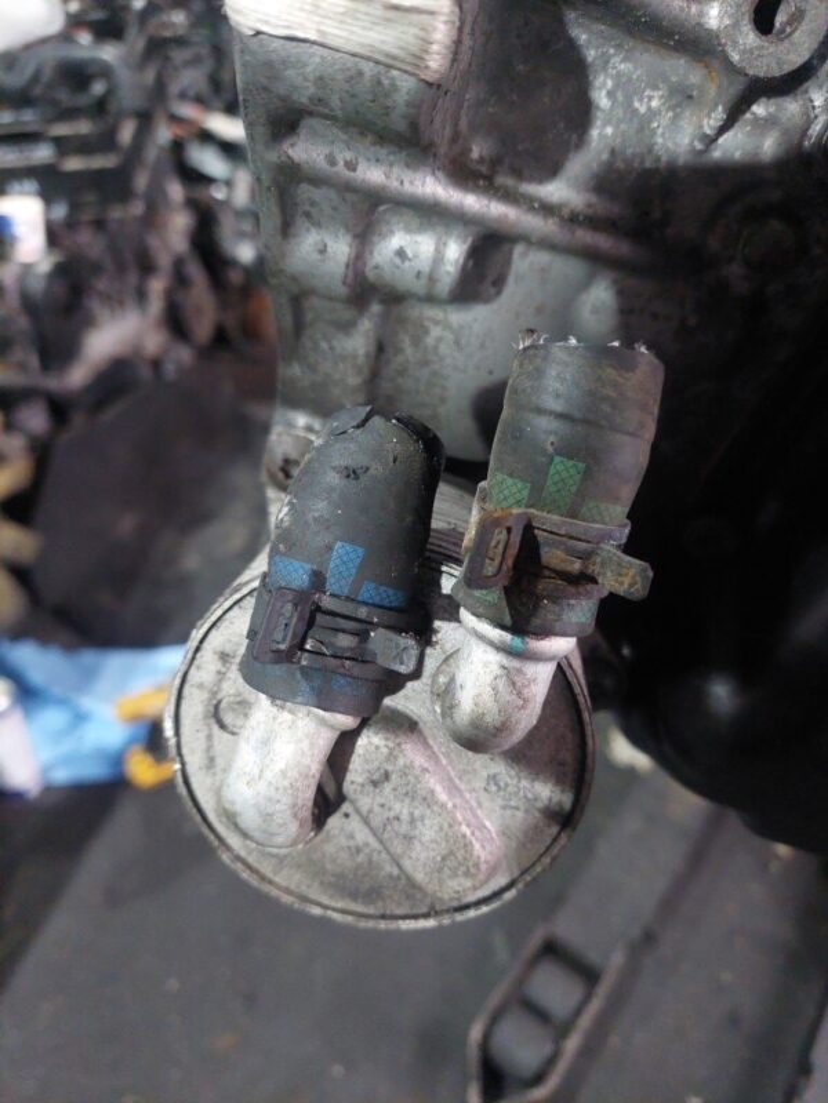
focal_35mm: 25
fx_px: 797
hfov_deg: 54.9
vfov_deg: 69.4
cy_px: 552
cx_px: 414
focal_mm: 5.23
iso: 500
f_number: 1.8
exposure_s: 1/50
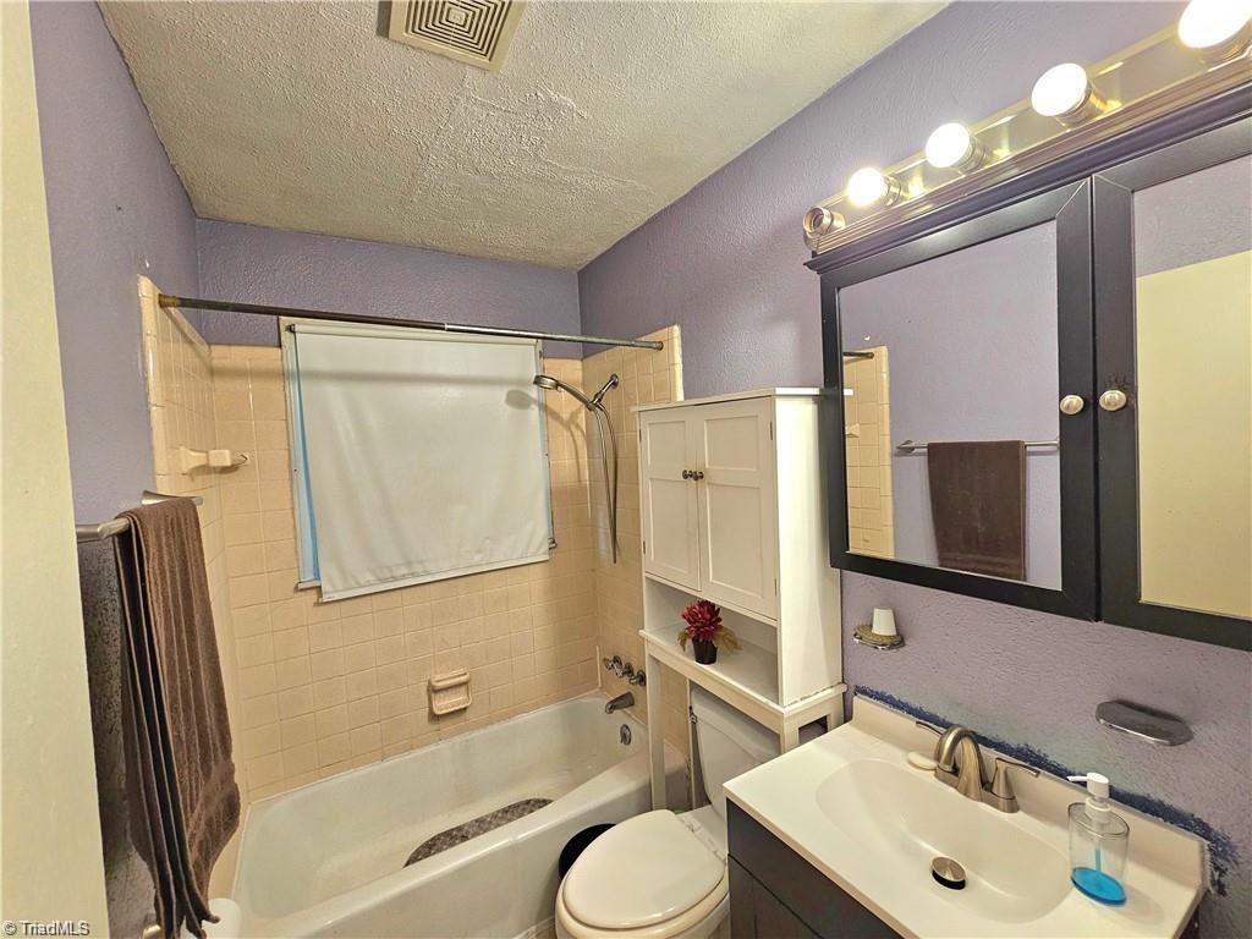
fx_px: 470
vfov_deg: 89.9
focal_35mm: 13
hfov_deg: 106.2
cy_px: 470
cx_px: 626
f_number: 2.2
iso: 200
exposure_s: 1/60.2
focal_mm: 2.2
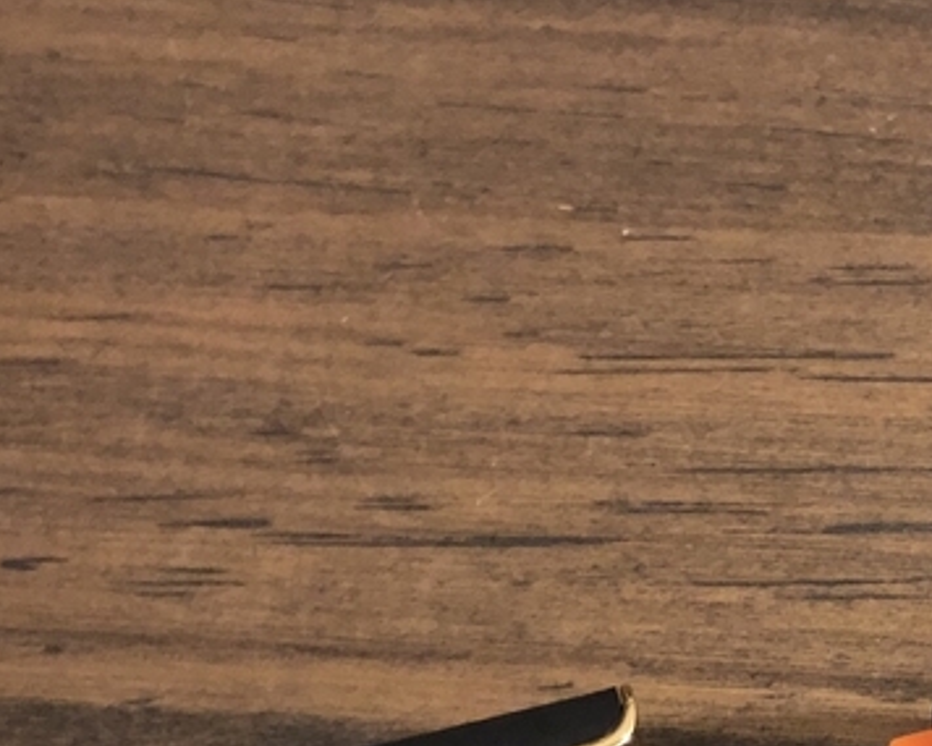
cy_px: 851
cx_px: 817
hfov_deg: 20.4
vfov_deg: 16.2
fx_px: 2538
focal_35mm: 92
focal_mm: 4
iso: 160
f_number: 1.8
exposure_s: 1/4
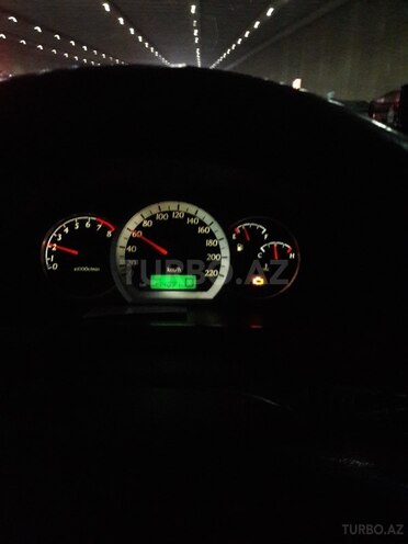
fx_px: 440
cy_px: 272
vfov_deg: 63.4
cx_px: 204
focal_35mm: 28
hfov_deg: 49.7
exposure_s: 1/17
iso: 800
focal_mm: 3.7
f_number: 1.9
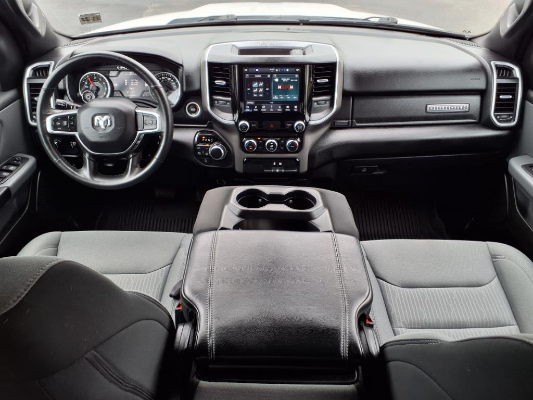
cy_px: 200
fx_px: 416
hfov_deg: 65.3
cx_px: 266
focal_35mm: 27
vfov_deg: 51.4
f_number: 1.9
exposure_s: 1/120
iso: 64
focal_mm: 3.58
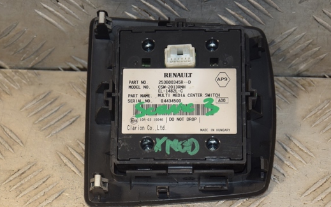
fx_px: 1190
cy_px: 105
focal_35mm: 132
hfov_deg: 15.8
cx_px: 157
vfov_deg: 9.9
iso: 800
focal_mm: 70
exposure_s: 1/200
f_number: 6.3
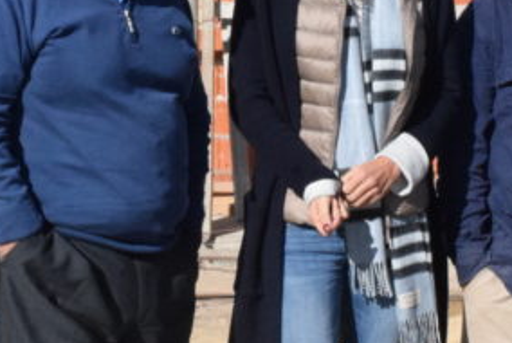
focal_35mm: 116
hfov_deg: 17.6
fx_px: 1651
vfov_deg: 11.8
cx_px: 254
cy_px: 218
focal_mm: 22
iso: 3200
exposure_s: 1/1600
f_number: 20
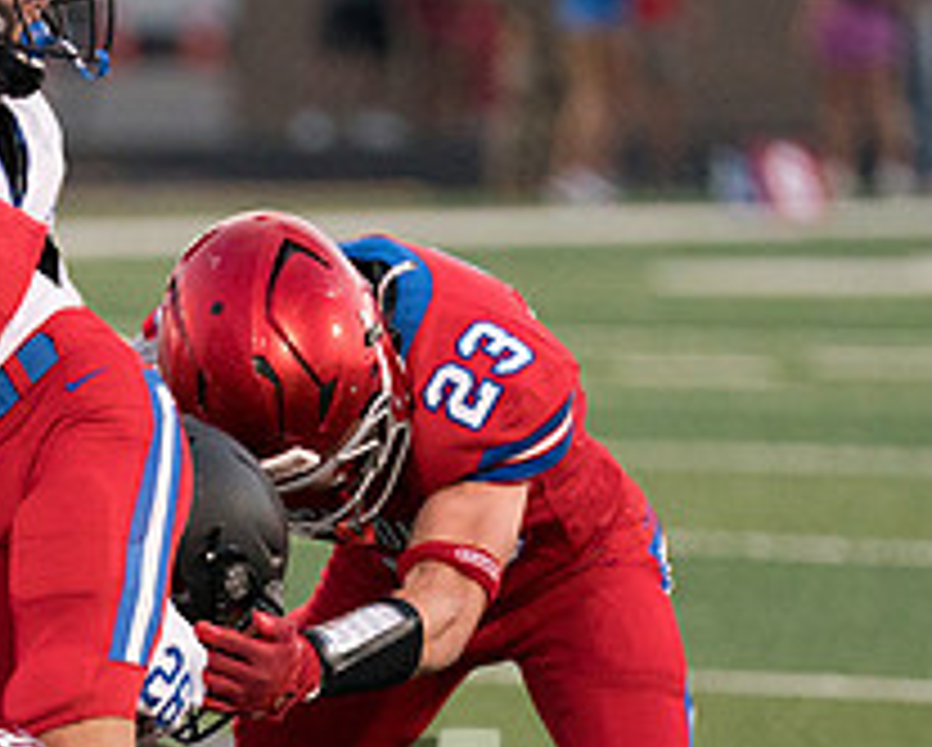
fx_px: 17698
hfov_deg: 3.0
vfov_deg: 2.4
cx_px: 0
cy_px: 695
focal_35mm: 641
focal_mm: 200
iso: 4000
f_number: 2.8
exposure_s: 1/2000
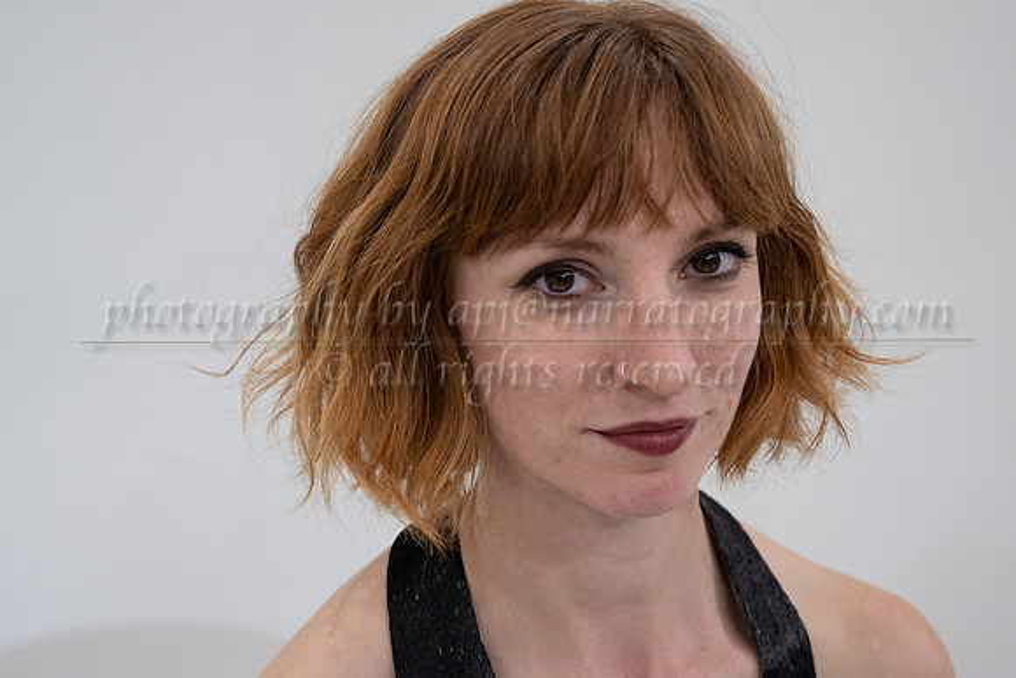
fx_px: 1714
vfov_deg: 22.2
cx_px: 546
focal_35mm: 61
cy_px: 199
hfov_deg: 33.0
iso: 400
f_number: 4
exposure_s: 1/640
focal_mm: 43
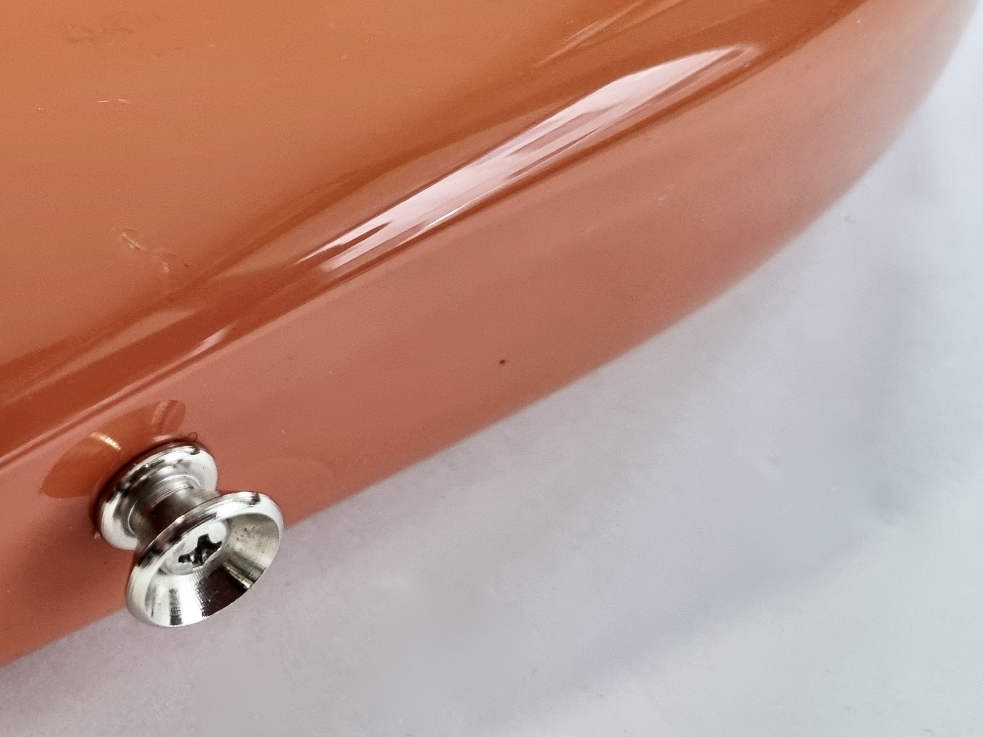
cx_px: 11
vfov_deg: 27.5
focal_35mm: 53
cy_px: 370
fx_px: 1505
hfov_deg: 33.3
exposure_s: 1/100
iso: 200
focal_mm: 5.4
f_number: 1.8
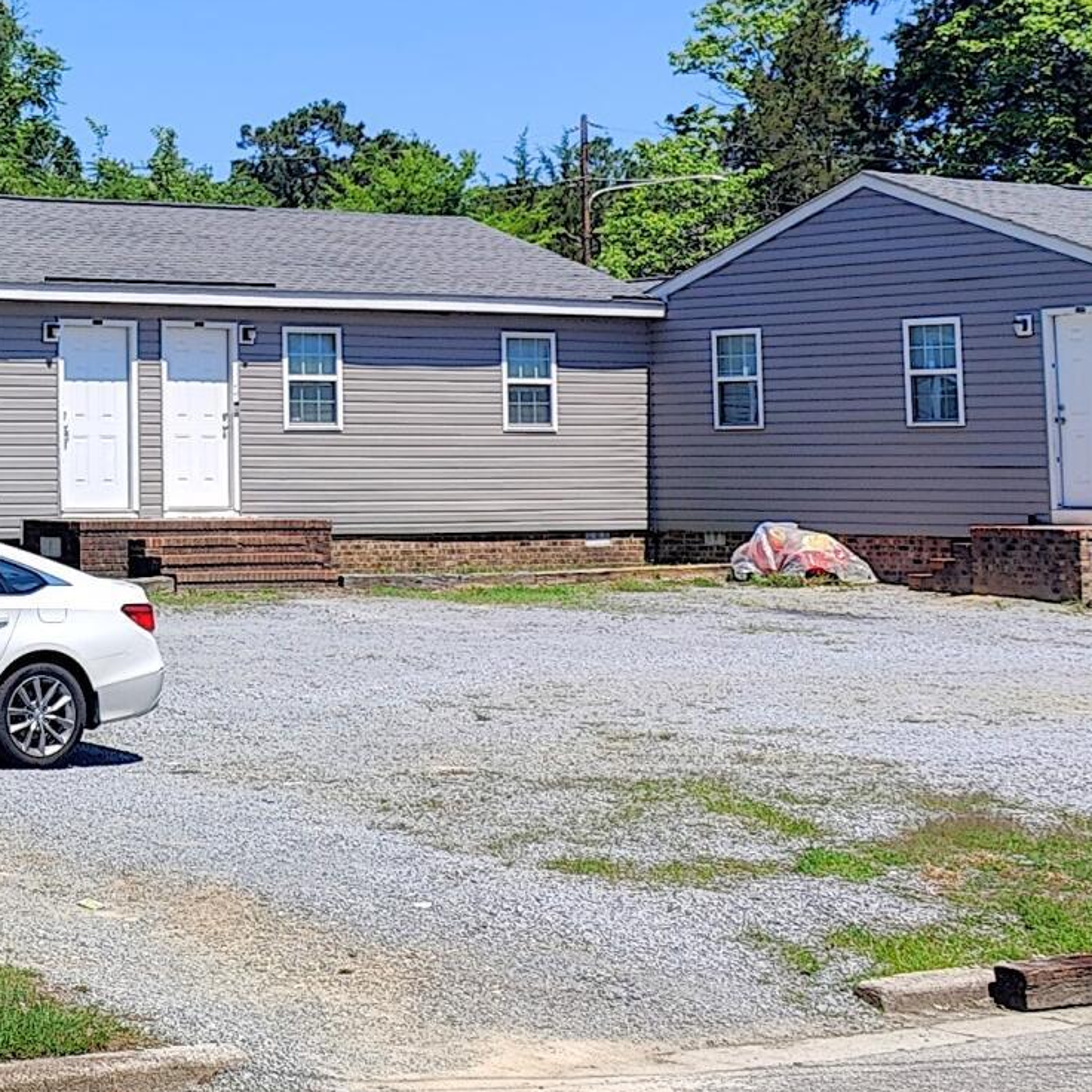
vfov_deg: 20.6
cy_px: 172
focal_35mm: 83
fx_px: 2962
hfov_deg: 20.2
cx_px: -13
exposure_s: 1/2409
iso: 64
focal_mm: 6.06
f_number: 1.8
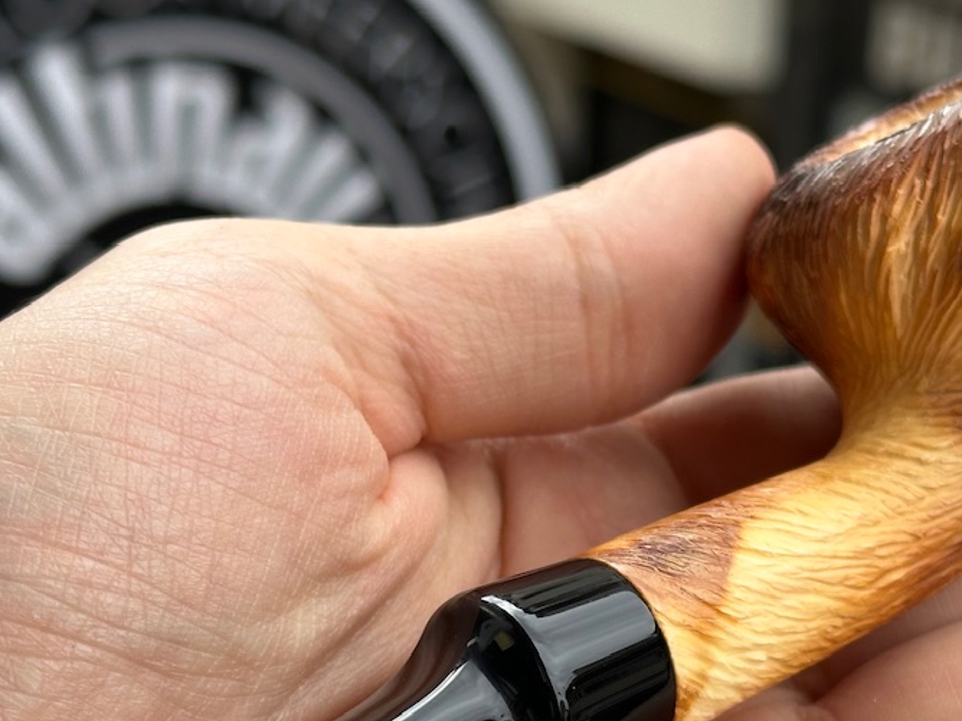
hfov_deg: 21.3
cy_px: 532
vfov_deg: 16.0
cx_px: 583
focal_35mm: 92
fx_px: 2557
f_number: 1.78
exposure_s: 1/962
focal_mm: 6.86
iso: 64
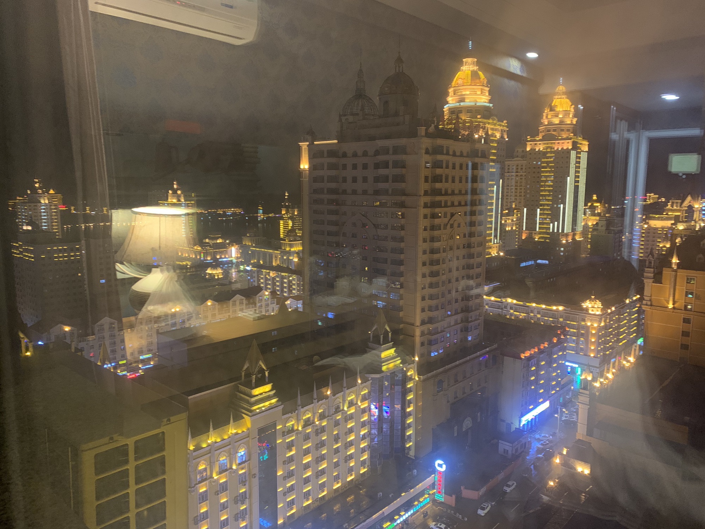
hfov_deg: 67.3
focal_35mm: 26
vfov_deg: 53.1
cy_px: 264
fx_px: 530
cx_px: 352
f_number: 1.8
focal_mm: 4.25
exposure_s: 1/25
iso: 400
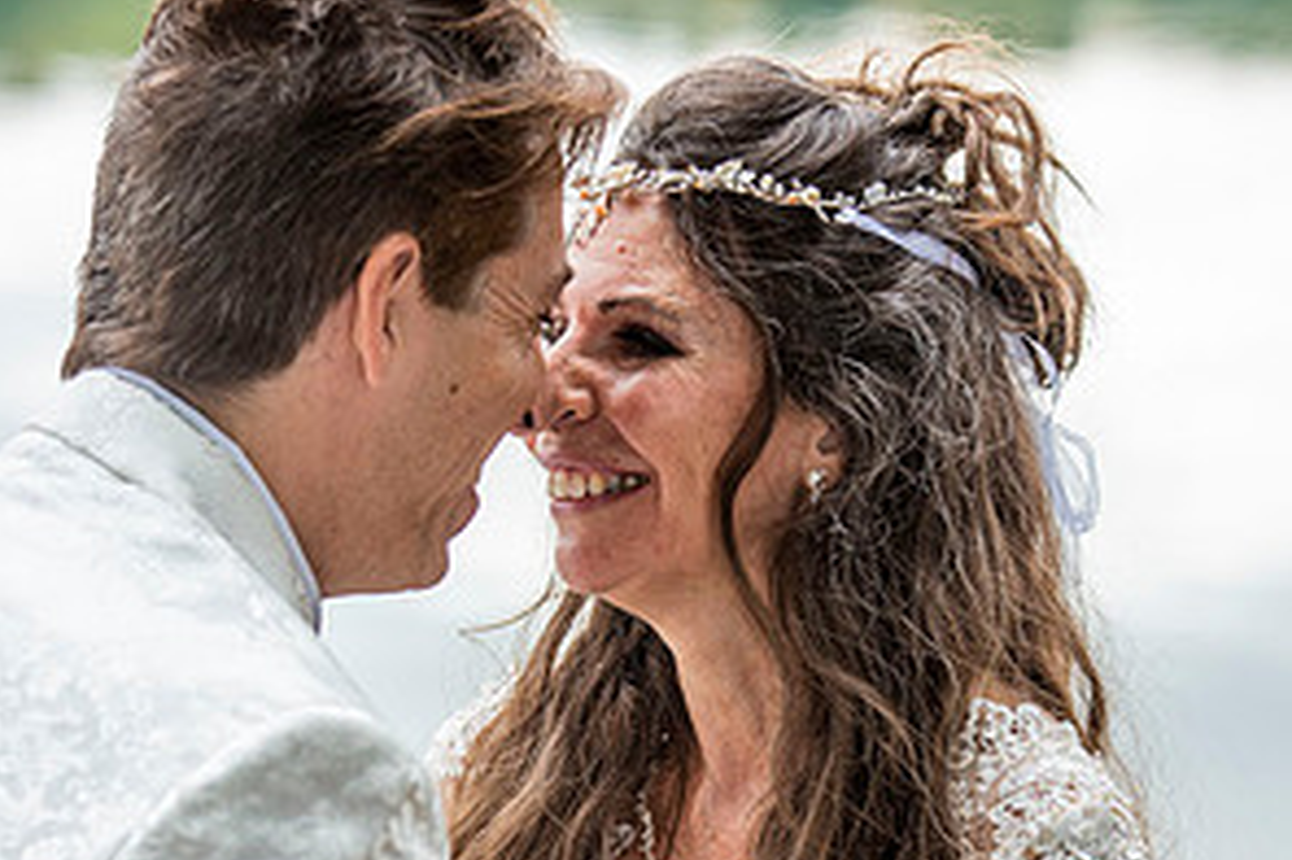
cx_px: 642
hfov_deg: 13.5
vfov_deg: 9.0
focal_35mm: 152
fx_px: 5452
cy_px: 751
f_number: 5
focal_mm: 100
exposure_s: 1/200
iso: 160
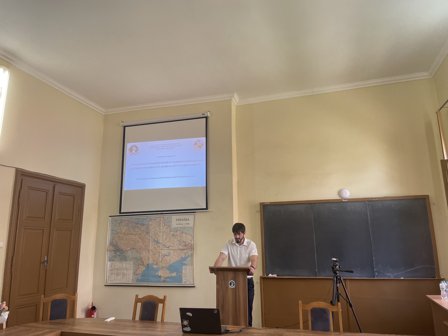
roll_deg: +1.4
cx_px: 224
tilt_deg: +12.3
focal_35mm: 26
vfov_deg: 53.1
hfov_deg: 67.3
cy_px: 168
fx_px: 336
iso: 64
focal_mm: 4.2
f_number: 1.6
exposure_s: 1/100
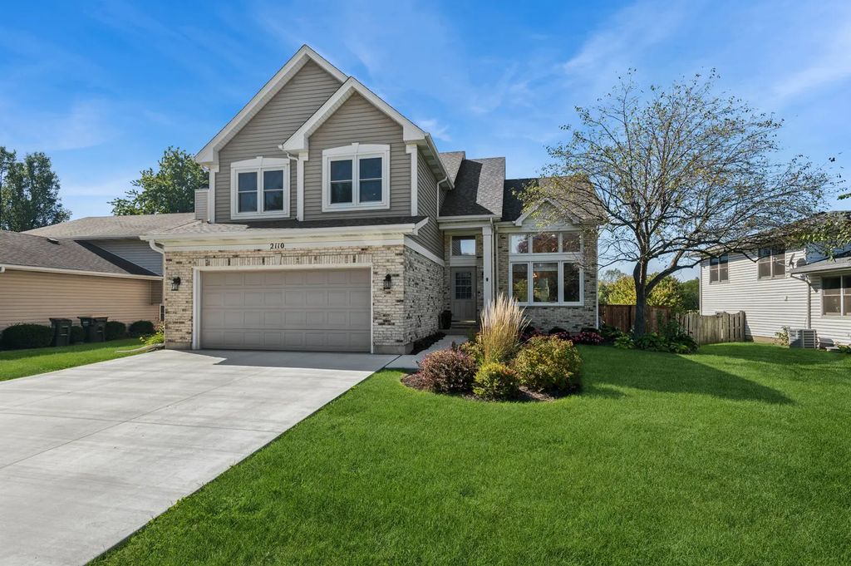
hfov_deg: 87.0
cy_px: 283
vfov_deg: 64.5
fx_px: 449
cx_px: 426
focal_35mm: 19
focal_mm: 19
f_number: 11
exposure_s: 1/250
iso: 400
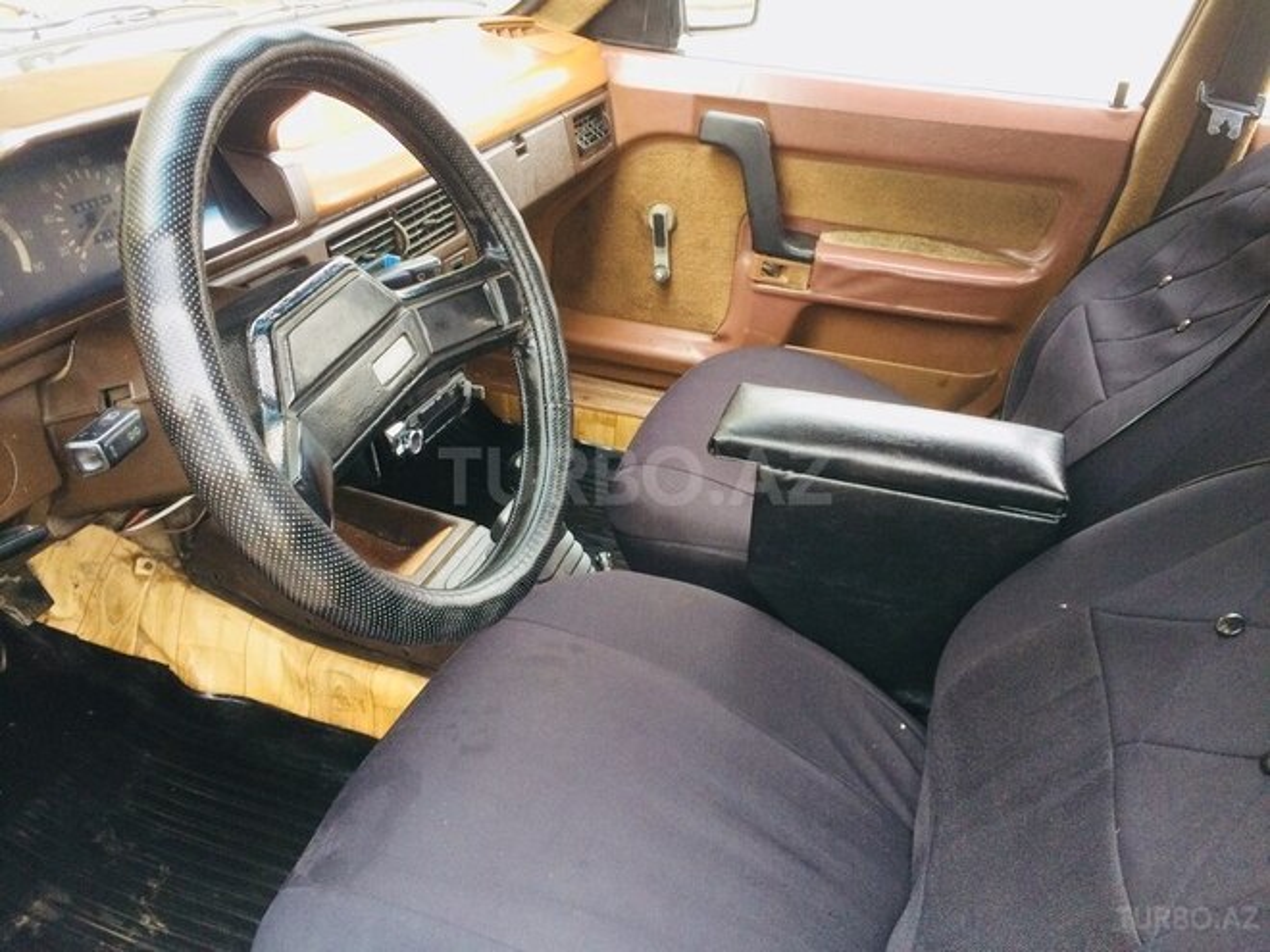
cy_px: 476
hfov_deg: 61.7
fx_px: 1064
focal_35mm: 29
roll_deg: -2.8
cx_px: 635
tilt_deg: -27.5
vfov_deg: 48.2
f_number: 2.2
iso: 64
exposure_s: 1/33
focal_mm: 4.15
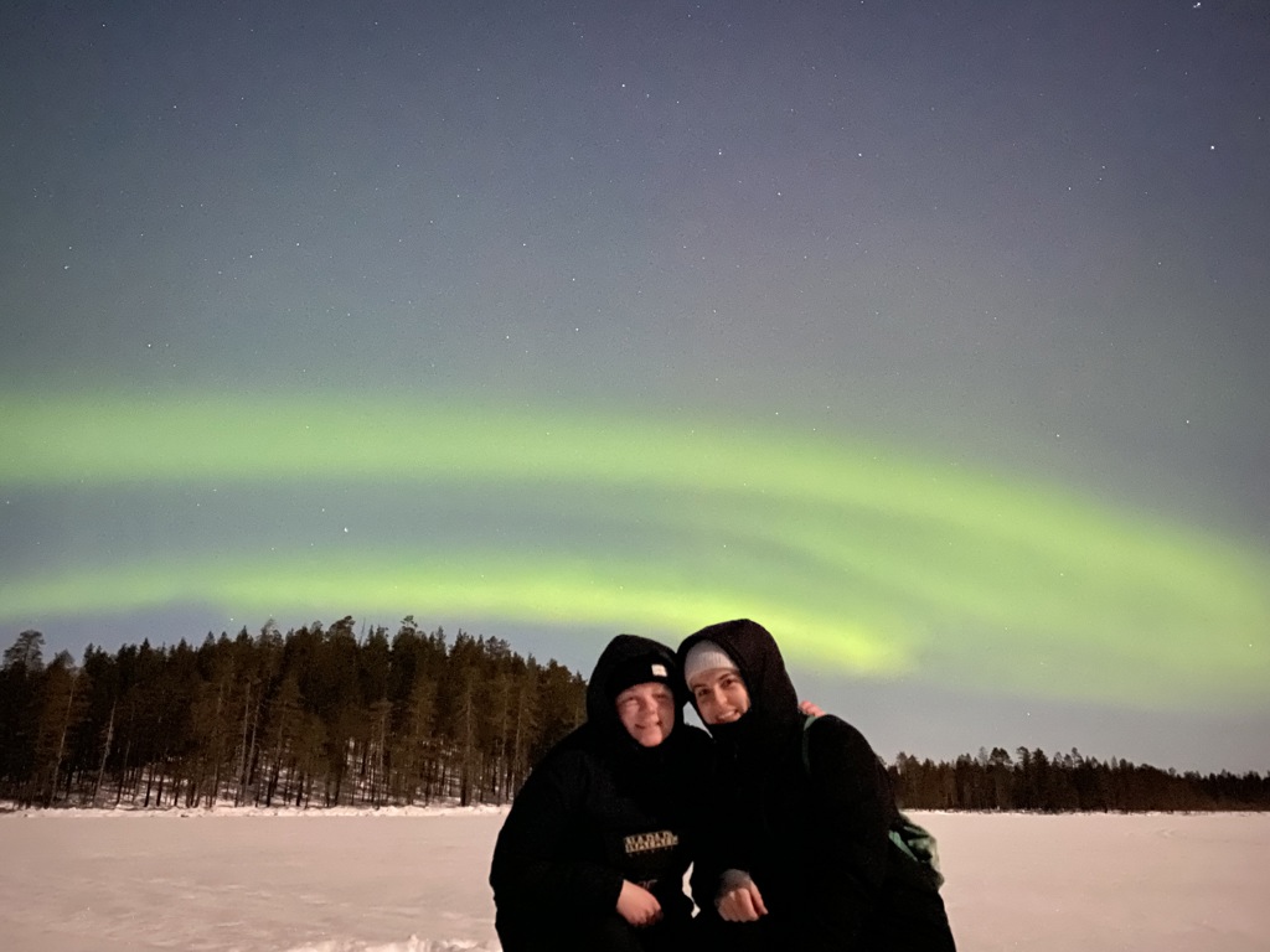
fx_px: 954
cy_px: 476
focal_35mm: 26
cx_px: 635
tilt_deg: +19.8
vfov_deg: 53.1
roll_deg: -1.0
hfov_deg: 67.3
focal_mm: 4.25
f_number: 1.8
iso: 2000
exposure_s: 1.1
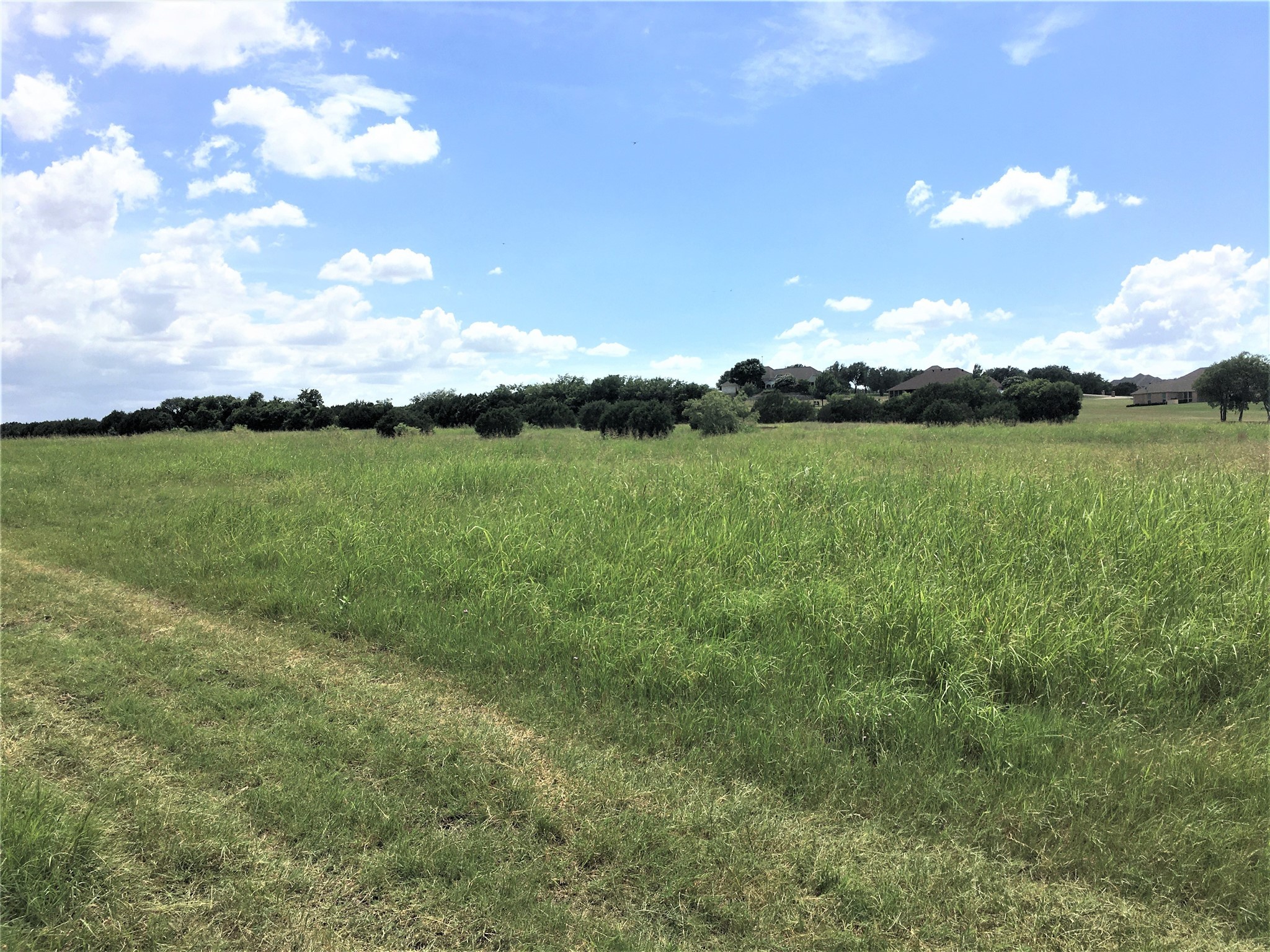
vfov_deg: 48.2
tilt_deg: +0.5
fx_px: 1064
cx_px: 635
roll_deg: +1.1
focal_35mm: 29
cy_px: 476
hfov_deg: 61.7
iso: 25
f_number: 2.2
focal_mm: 4.15
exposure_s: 1/2481
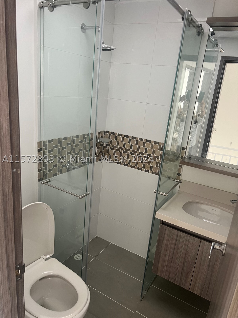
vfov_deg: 67.3
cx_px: 119
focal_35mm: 26
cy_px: 159
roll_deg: -6.3
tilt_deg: -17.1
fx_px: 238
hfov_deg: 53.1
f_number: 1.5
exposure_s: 1/87
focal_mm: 5.7
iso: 125
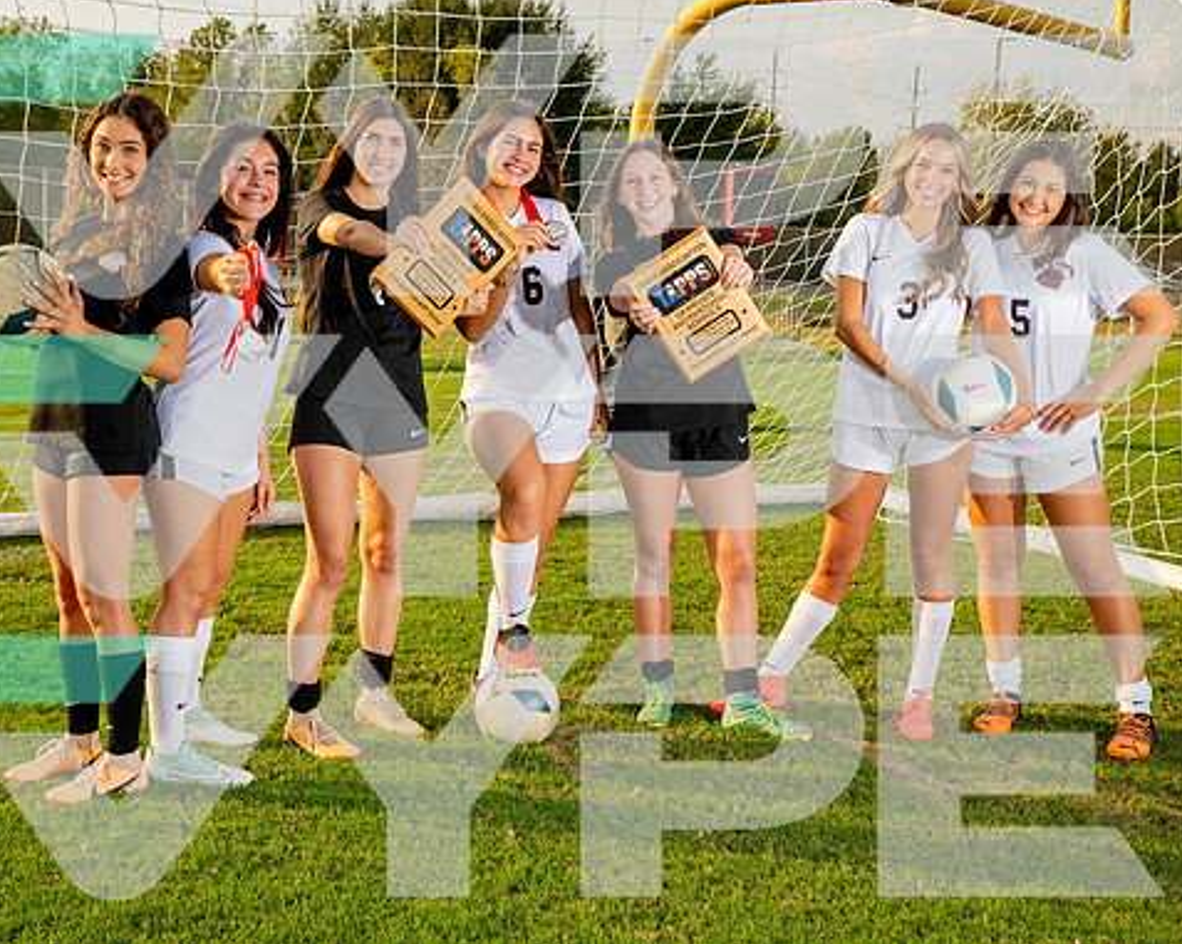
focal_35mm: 51
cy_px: 467
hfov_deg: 36.7
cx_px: 540
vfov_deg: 29.7
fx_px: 1783
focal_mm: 44
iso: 100
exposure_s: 1/160
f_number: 6.3
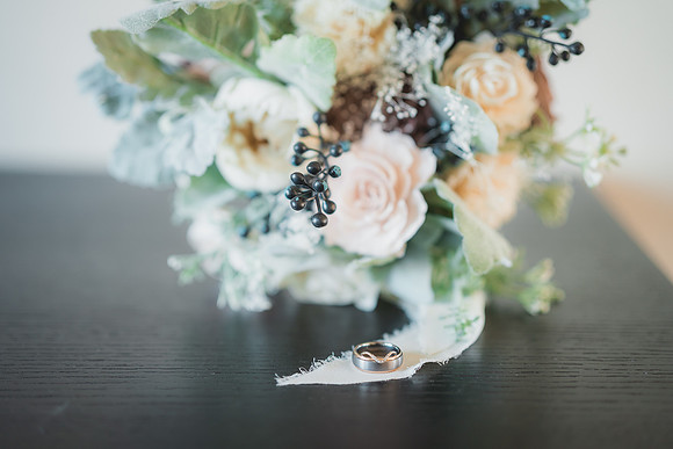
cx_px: 336
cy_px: 224
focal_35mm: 50
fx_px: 939
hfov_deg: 39.5
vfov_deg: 26.9
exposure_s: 1/160
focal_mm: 50
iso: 400
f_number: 1.4
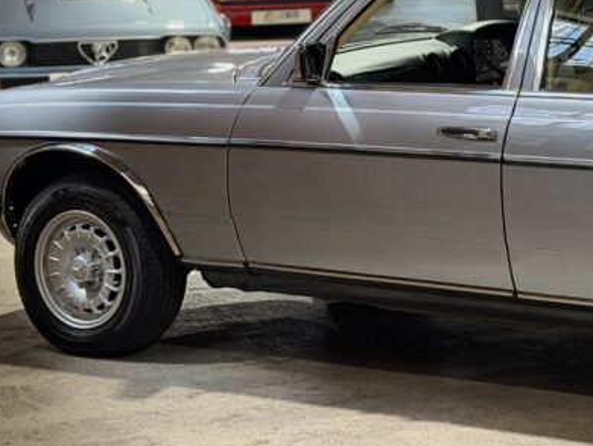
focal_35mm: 126
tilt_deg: -5.5
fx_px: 2160
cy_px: 30
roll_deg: +0.2
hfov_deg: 15.2
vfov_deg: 11.7
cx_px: 671
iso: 250
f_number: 1.78
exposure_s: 1/50
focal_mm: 6.76
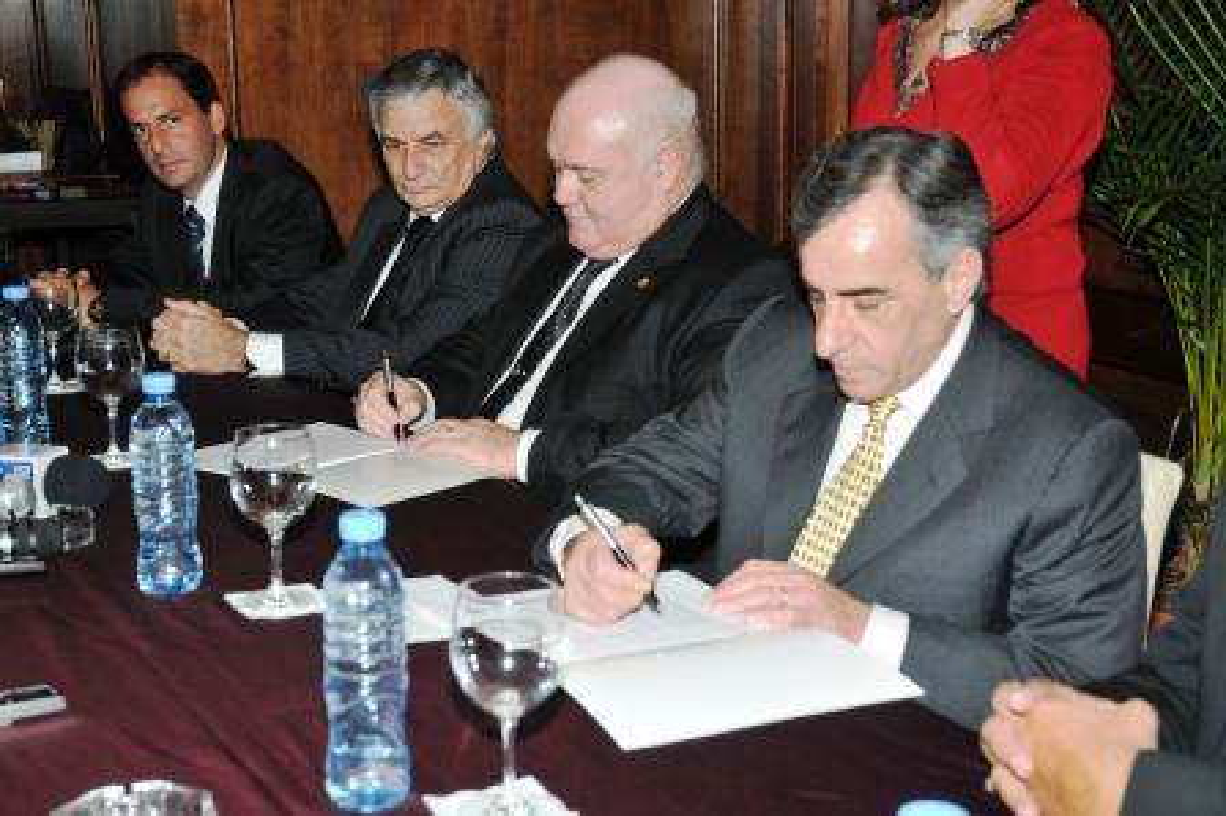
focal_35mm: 60
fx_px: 2042
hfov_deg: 33.4
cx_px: 613
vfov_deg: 22.6
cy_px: 408
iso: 320
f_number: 5.6
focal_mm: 40
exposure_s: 1/250
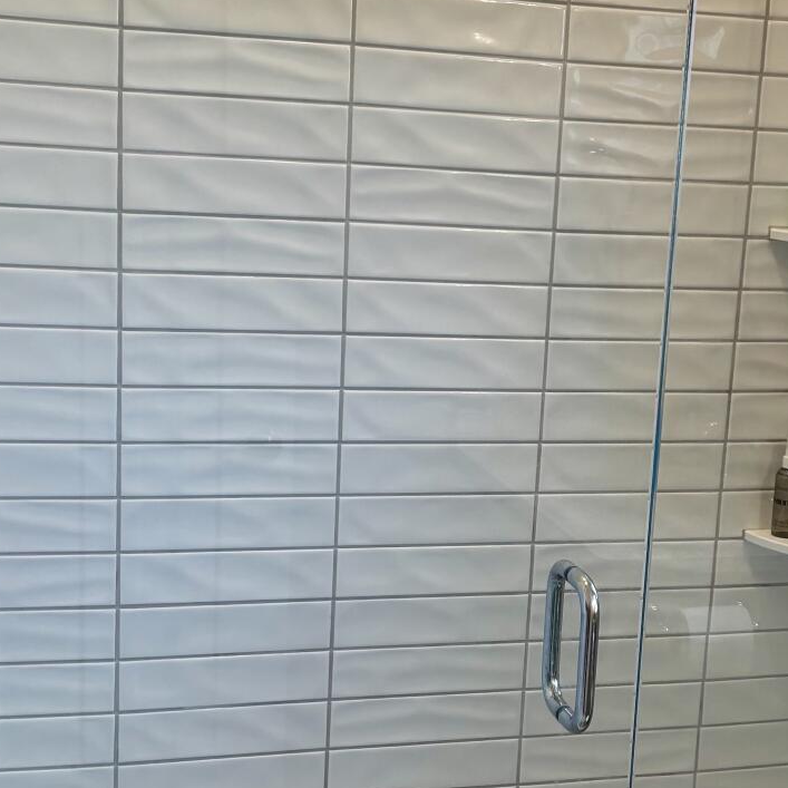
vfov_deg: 26.4
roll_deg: -4.2
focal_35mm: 65
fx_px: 1674
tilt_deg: -13.5
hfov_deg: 26.3
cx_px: 534
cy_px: 500
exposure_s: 1/120
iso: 100
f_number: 1.6
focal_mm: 5.96
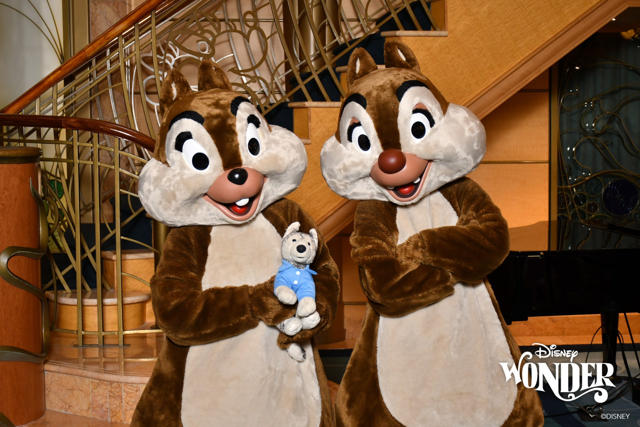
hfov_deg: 31.9
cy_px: 214
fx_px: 1120
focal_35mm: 63
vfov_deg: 21.6
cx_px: 320
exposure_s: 1/125
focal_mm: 42
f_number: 5
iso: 640
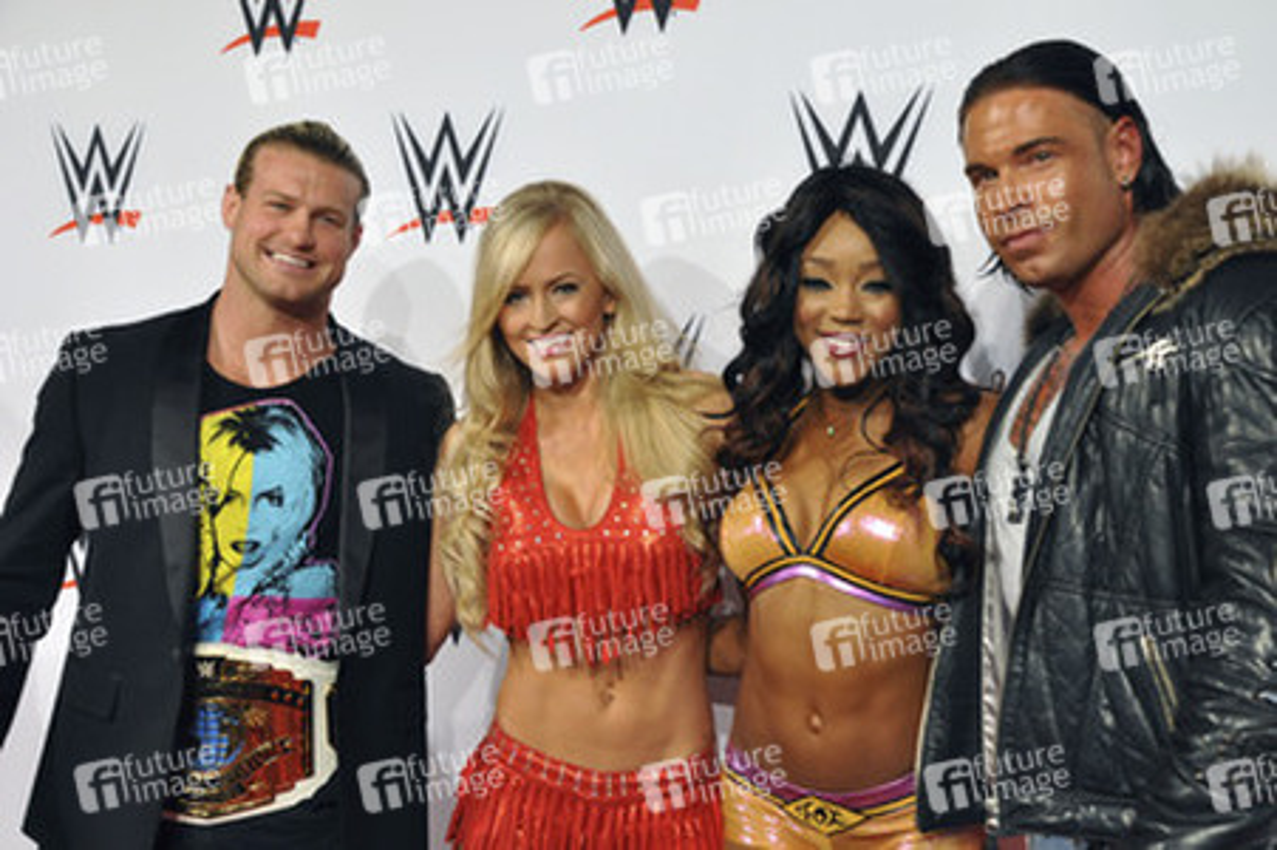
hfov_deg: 30.5
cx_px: 638
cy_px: 425
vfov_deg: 20.6
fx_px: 2339
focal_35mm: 66
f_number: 6.3
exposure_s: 1/160
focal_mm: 44
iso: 1000
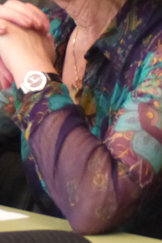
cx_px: -95
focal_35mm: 434
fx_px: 2929
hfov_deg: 3.2
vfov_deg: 4.7
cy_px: 1
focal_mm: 23.1
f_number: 2.8
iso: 800
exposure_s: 1/25
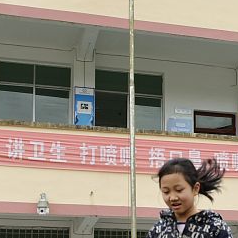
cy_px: 229
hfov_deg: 15.8
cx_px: 337
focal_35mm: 103
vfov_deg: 16.6
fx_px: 801
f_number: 6.3
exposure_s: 1/100
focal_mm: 24
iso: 64
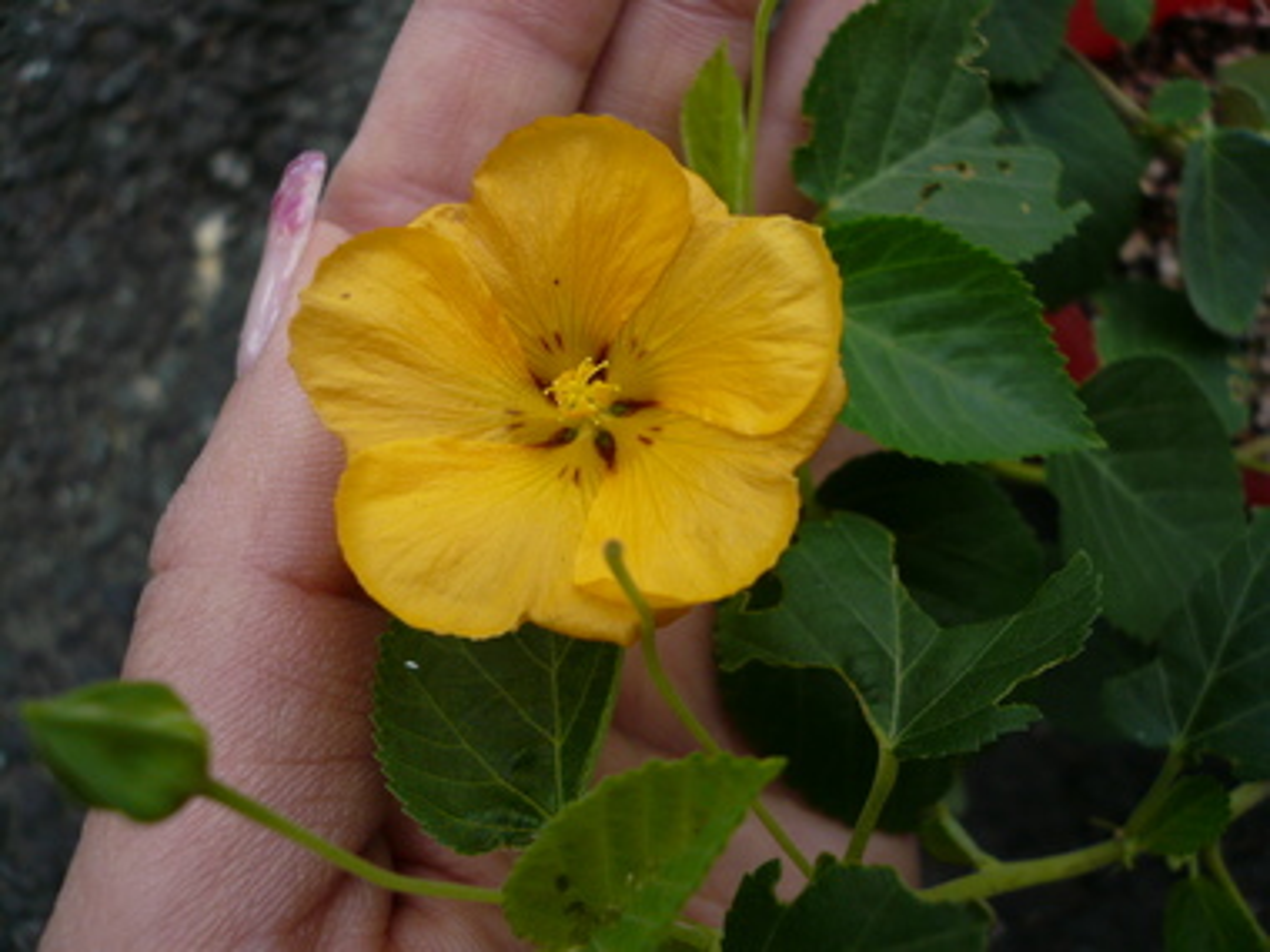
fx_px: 1027
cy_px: 476
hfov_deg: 63.4
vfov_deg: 49.7
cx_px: 635
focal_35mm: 28
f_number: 2.8
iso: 100
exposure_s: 1/640
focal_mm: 4.6
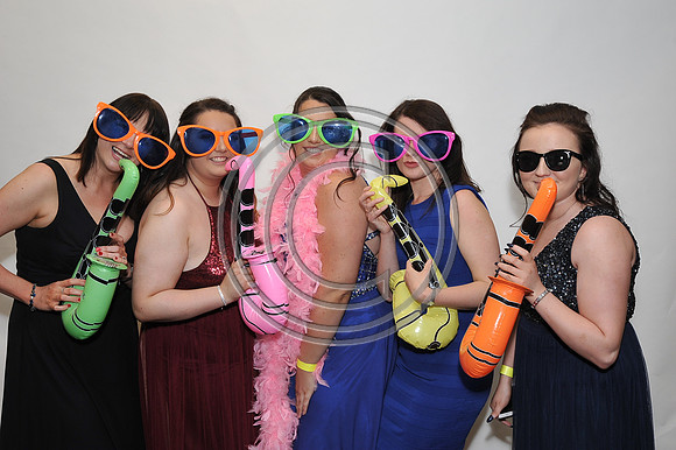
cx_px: 338
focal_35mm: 42
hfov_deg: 46.4
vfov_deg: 31.9
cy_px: 225
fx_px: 788
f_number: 6.3
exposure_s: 1/60
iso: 800
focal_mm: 42
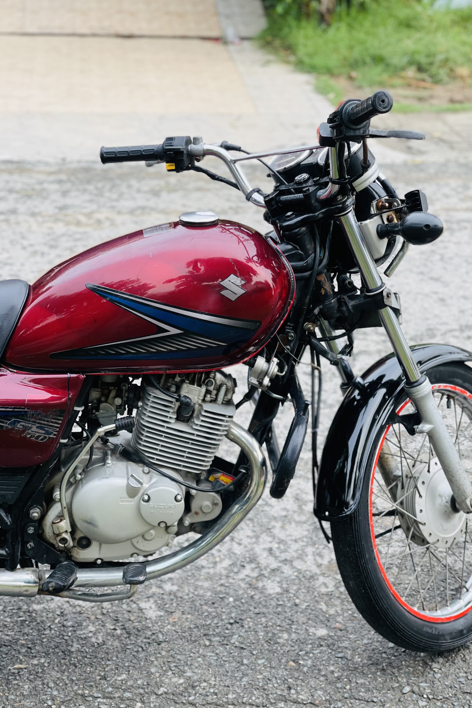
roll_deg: -3.1
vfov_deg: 30.1
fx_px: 1317
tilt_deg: -25.2
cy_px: 354
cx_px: 261
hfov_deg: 20.3
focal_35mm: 67
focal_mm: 7.5
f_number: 2.2
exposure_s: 1/121
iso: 50
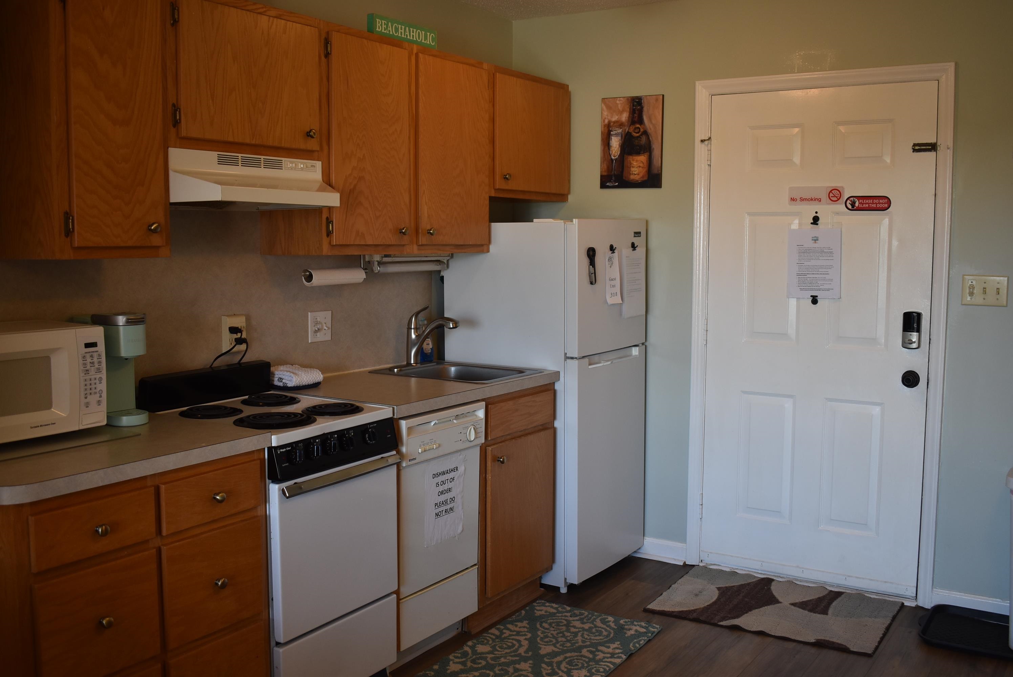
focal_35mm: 34
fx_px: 972
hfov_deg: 55.1
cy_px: 338
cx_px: 506
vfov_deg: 38.4
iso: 400
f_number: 4.5
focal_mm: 23
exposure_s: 1/80
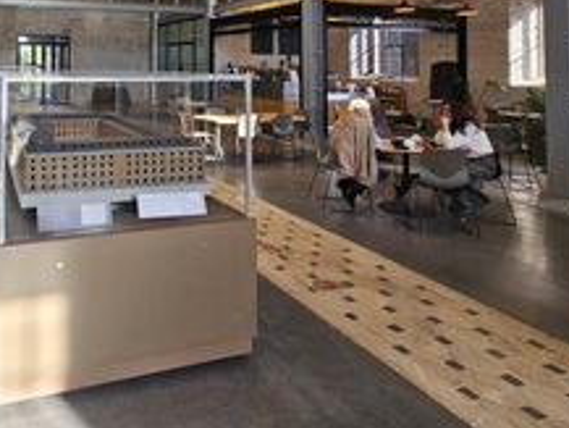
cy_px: 45
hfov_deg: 62.7
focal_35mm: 24
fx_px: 395
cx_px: 81
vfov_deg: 50.6
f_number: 2.2
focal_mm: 2.2
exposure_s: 1/100
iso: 50
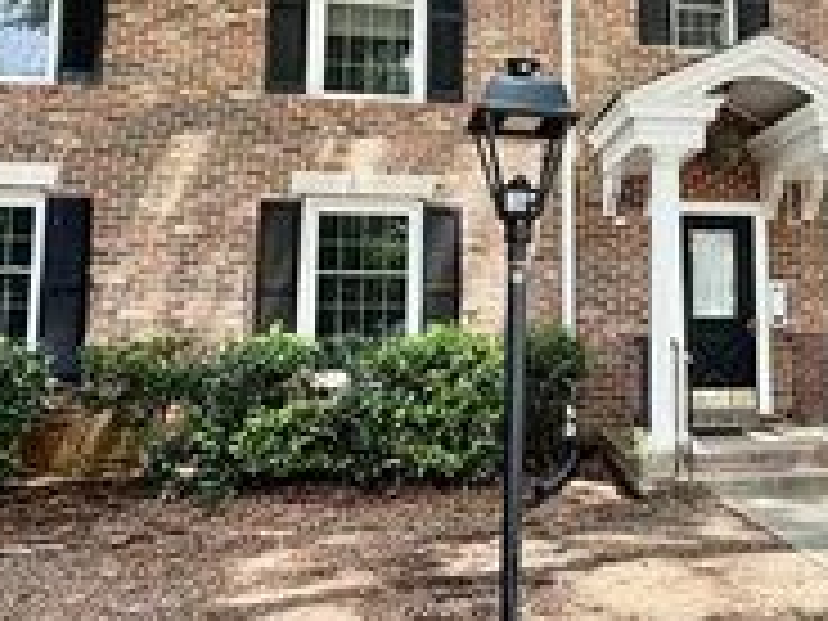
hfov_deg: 47.2
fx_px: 909
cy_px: 241
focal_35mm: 38
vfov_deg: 37.5
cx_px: 621
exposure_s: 1/149
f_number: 2.2
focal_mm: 2.22
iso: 50
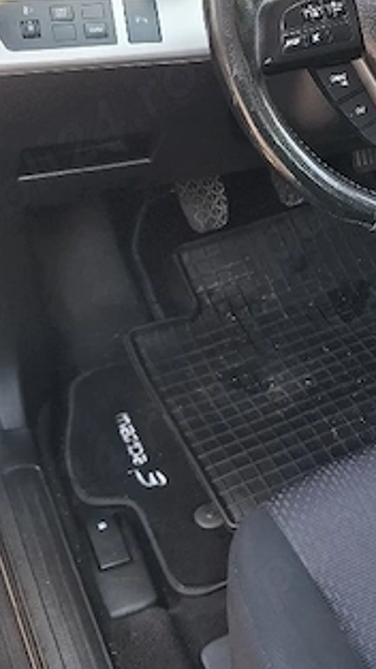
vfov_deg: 32.5
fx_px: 1135
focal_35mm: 64
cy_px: 212
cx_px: 476
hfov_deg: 17.7
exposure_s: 1/120
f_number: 1.8
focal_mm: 5.54
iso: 50
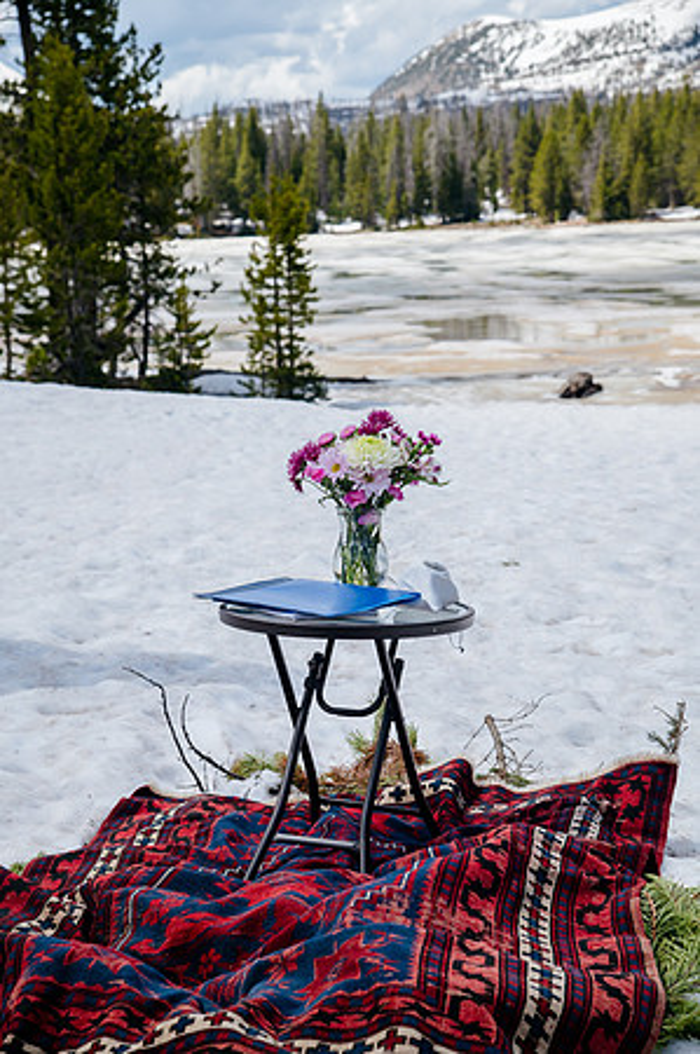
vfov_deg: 28.9
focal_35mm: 70
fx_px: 2046
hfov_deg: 19.4
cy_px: 527
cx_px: 350
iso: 200
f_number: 8
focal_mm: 70
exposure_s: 1/640
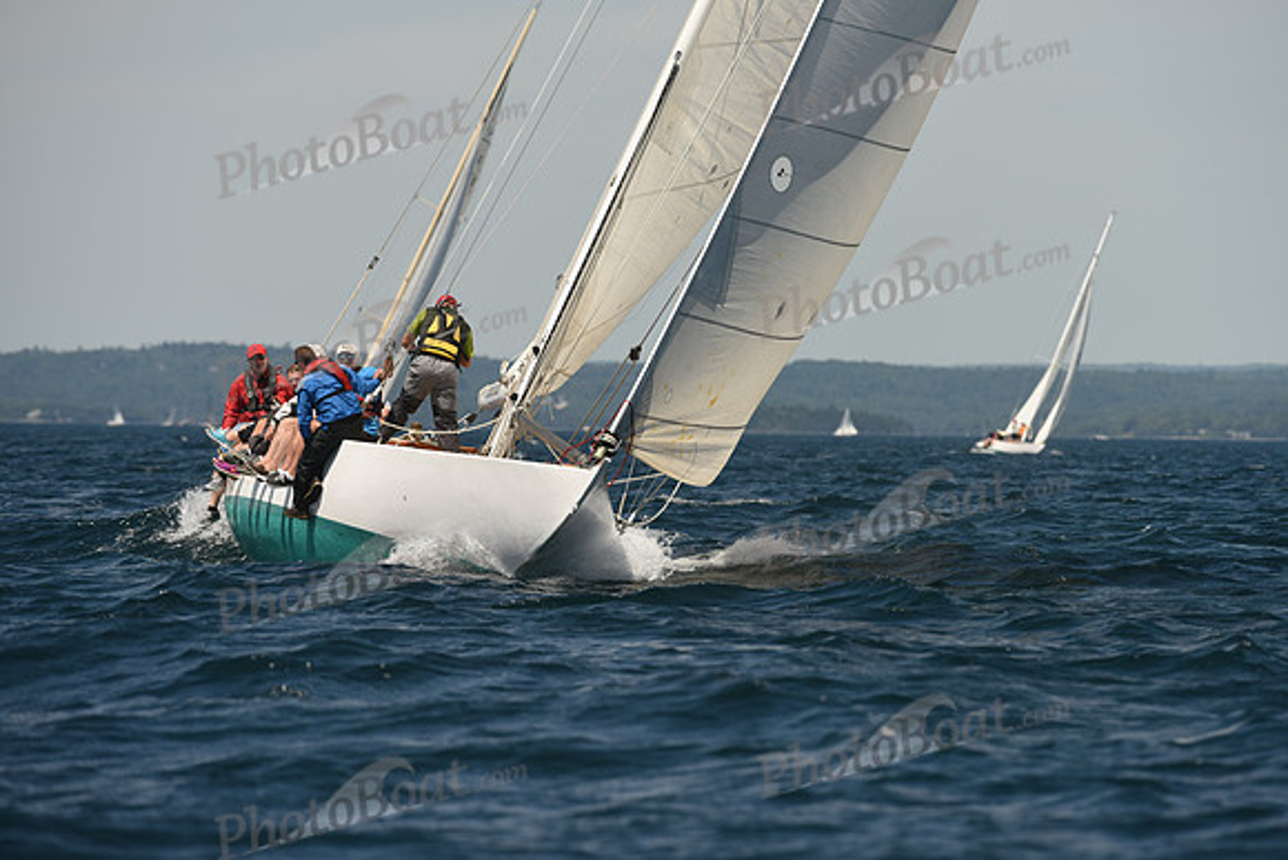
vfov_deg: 3.6
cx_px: 644
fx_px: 13598
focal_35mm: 380
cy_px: 430
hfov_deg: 5.4
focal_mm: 380
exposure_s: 1/1000
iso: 250
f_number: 7.1
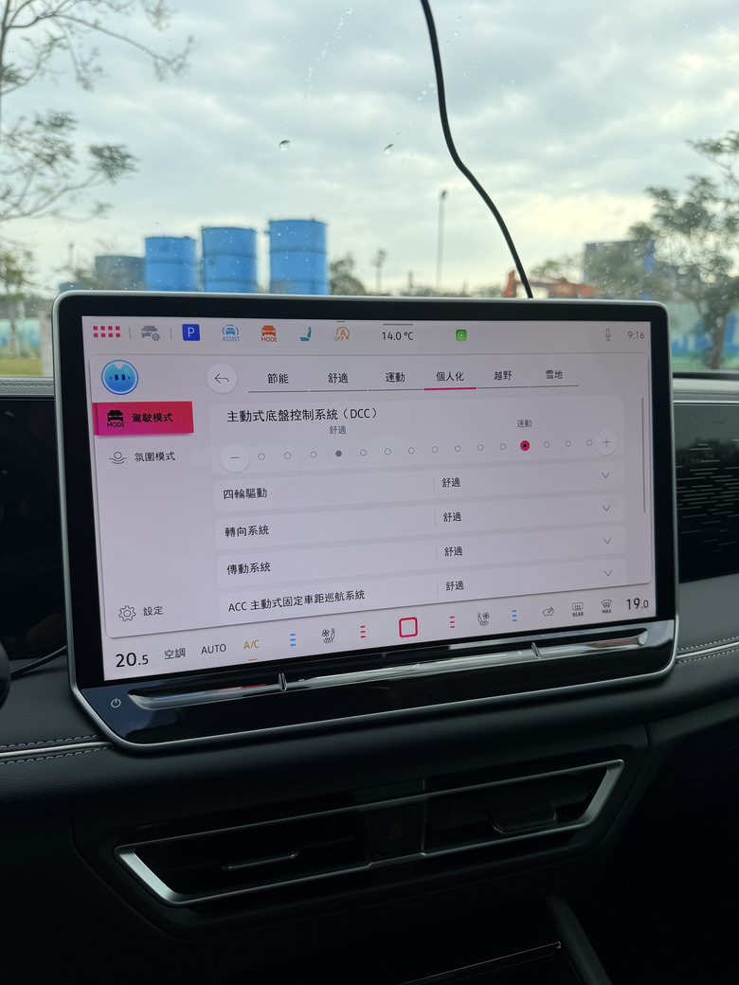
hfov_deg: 56.8
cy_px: 492
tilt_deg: -11.2
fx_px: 683
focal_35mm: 24
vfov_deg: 71.6
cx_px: 370
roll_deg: -2.1
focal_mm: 6.76
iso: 80
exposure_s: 1/1618
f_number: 1.78
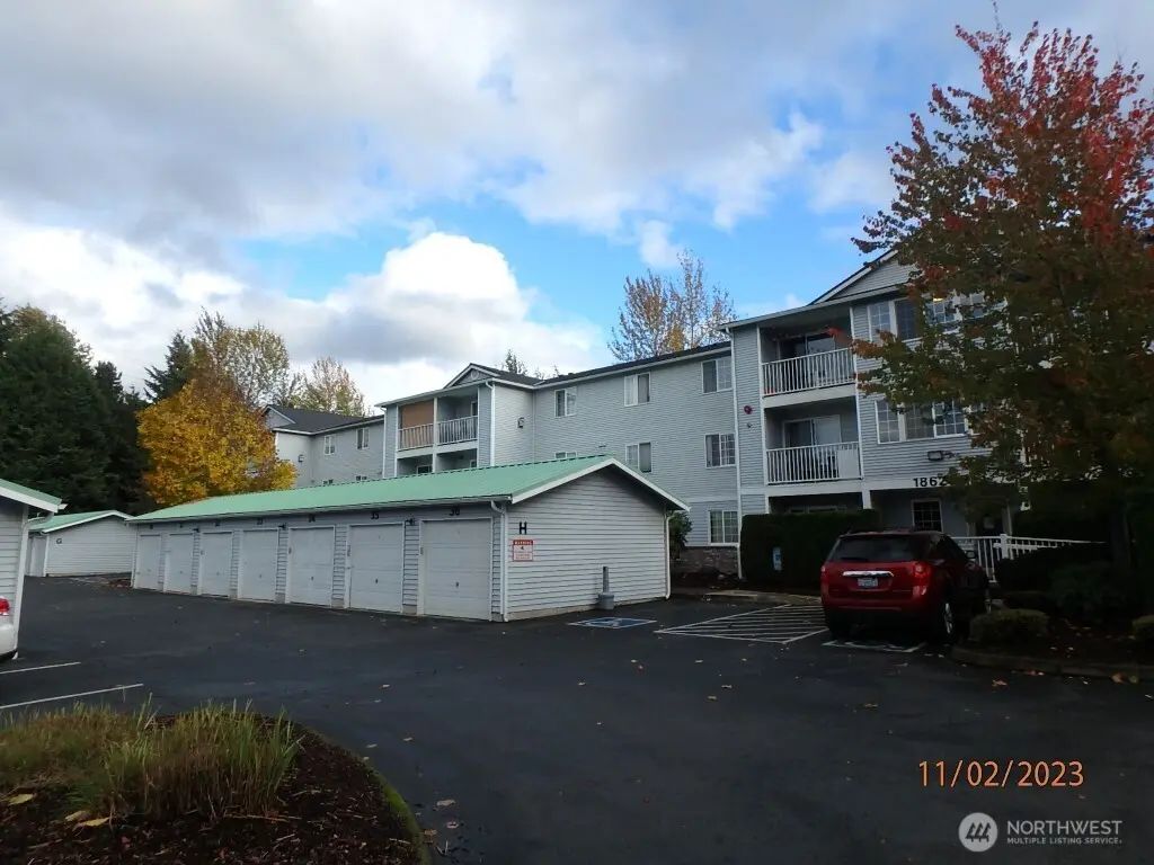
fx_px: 700
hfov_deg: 79.0
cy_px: 432
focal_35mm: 21
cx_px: 577
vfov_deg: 63.4
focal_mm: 3.7
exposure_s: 1/800
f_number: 3.5
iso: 125
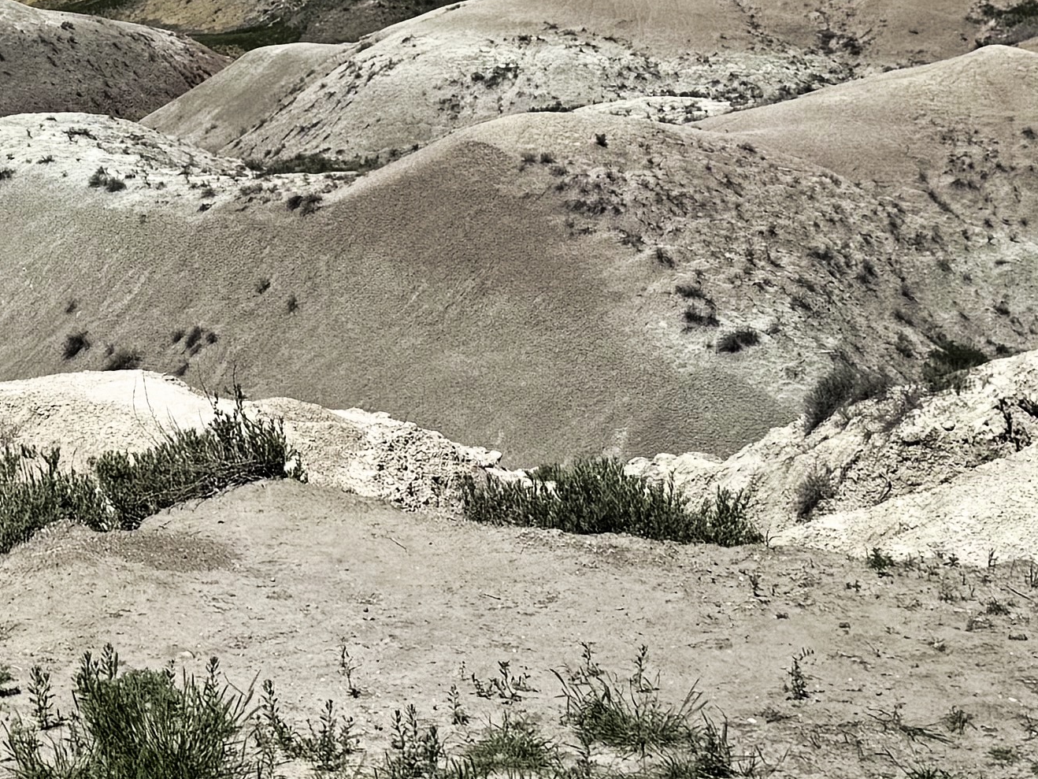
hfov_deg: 18.5
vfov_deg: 14.1
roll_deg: -1.5
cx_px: 29
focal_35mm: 104
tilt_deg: -6.5
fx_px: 3119
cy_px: 33
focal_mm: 6.76
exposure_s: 1/10309
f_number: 1.78
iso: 80
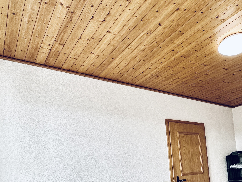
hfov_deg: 57.4
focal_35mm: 31
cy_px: 160
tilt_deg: +2.5
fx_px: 217
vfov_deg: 42.2
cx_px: 156
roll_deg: +4.6
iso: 80
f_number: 2.2
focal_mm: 2.22
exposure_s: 1/99
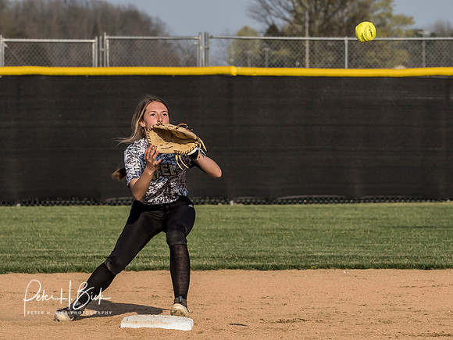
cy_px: 183
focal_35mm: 387
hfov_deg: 5.1
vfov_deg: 3.8
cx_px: 195
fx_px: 5060
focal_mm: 127
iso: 400
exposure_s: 1/2000
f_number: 6.3
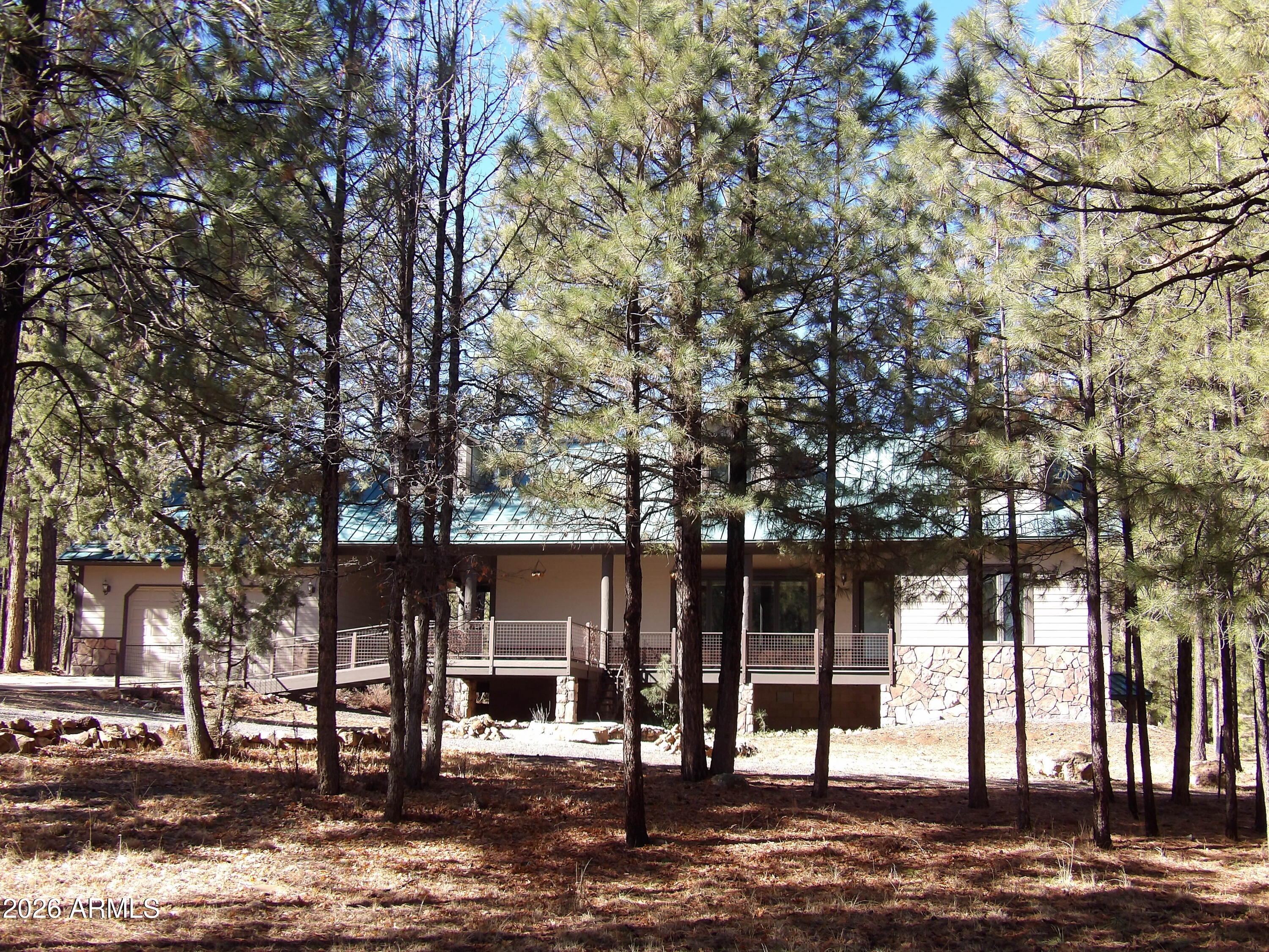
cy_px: 476
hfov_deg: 41.2
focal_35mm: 46
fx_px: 1686
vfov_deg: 31.5
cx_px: 634
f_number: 3.8
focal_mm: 8.2
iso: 100
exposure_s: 1/153
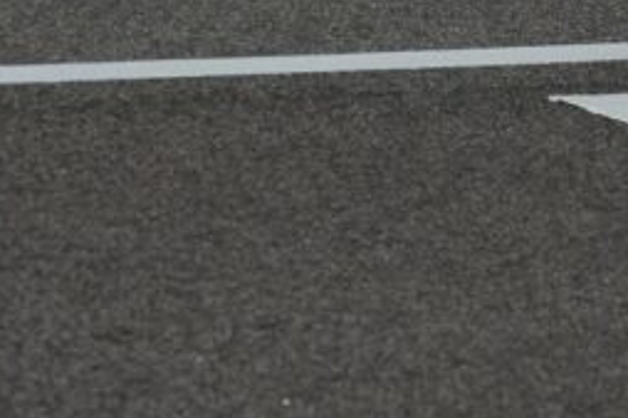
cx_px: 608
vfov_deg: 2.7
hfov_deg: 4.1
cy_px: -392
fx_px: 8786
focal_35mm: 504
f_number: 3.5
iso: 100
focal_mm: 125
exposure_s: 1/2500
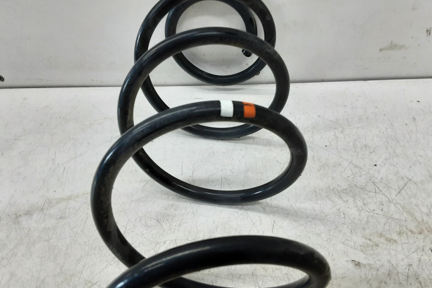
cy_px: 149
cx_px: 223
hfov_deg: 63.6
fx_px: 348
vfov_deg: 44.9
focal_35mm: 29
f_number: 1.9
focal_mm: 2.91
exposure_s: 1/50
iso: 80
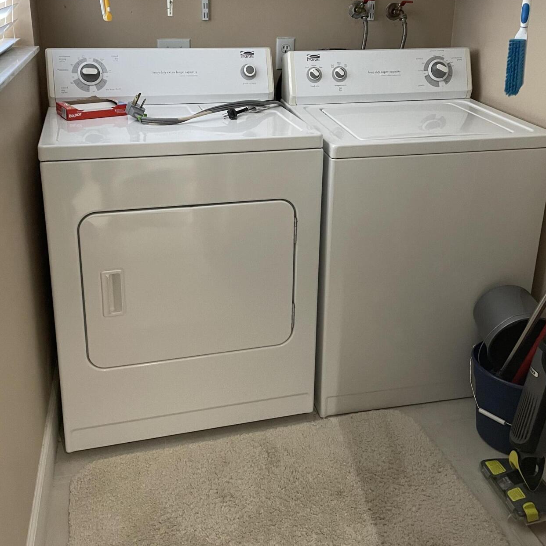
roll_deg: -1.6
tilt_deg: -17.7
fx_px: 660
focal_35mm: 37
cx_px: 273
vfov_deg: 44.4
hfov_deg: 44.9
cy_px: 187
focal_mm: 4.2
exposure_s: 1/60
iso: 250
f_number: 1.6
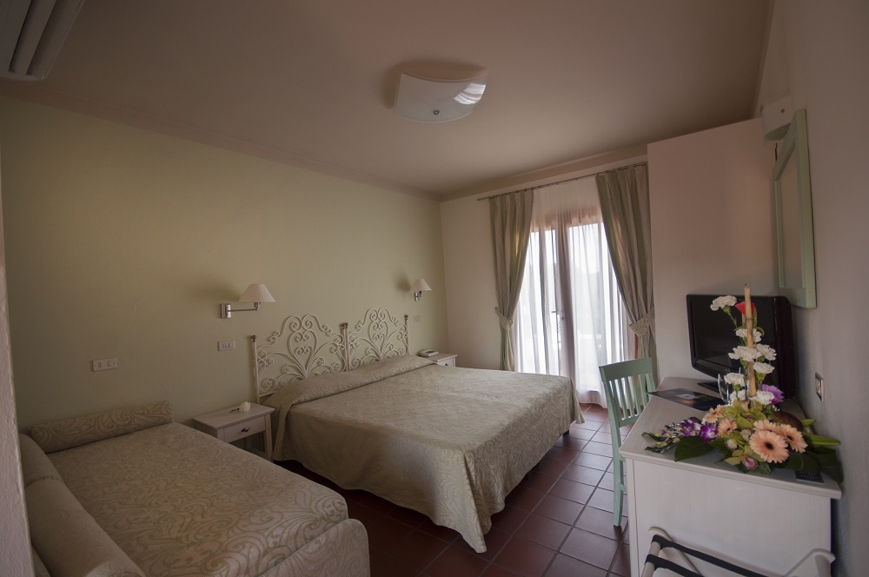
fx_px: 362
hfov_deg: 100.5
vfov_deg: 77.2
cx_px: 434
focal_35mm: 15
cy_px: 288
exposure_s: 1/50
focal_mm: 10
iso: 200
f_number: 4
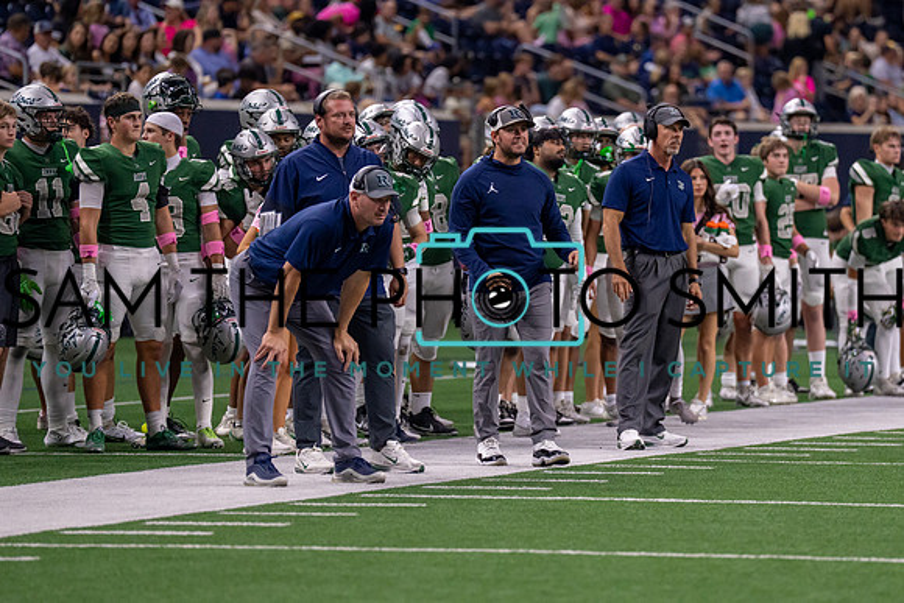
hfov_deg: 7.1
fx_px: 7247
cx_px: 542
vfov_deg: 4.8
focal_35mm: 289
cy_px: 263
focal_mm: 200
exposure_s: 1/1000
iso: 2500
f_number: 2.8
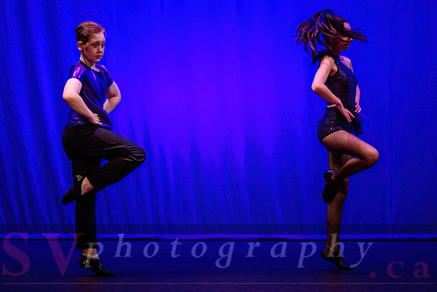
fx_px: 3335
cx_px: 218
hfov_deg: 7.5
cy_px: 118
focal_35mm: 275
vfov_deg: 5.0
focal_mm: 200
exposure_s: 1/400
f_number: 2.8
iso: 1250
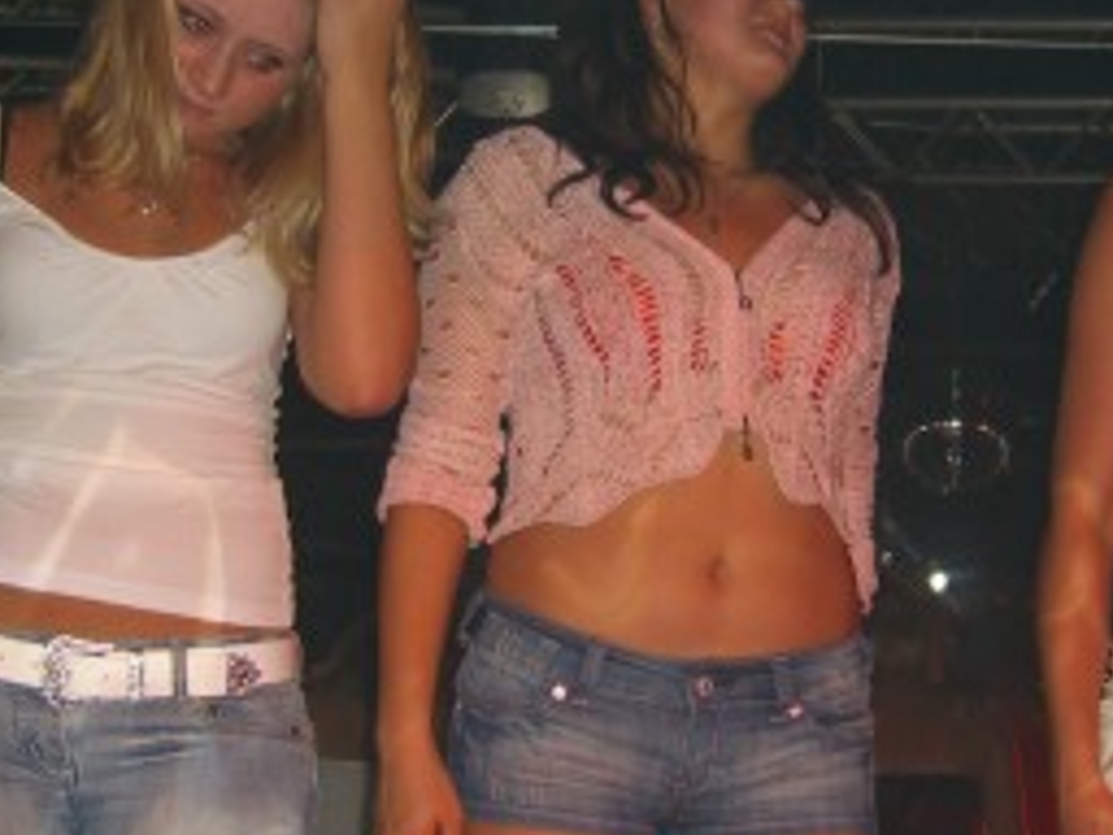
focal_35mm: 89
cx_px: 717
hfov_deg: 21.9
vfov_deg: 16.6
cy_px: 478
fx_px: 2862
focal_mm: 7.9
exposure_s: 1/60
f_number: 2.8
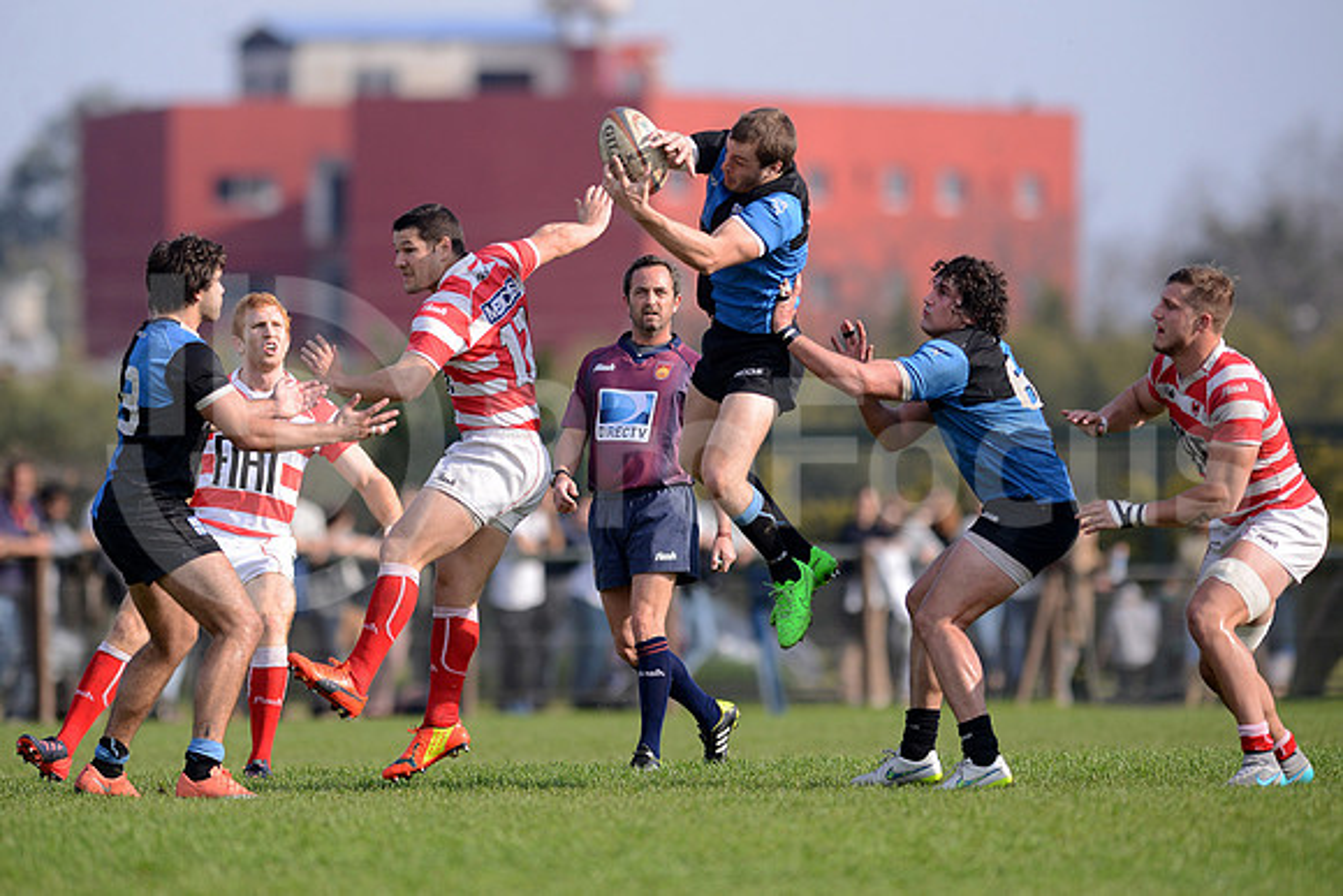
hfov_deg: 4.9
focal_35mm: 420
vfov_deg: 3.3
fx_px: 15671
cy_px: 448
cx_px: 672
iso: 560
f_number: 4
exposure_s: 1/2500
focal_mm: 420
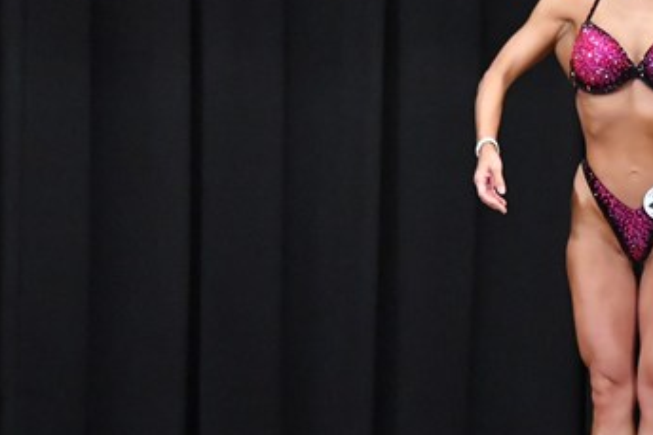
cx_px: 635
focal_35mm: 489
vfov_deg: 2.8
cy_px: 249
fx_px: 8865
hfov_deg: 4.2
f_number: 5.6
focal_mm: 145
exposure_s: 1/400
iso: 8000
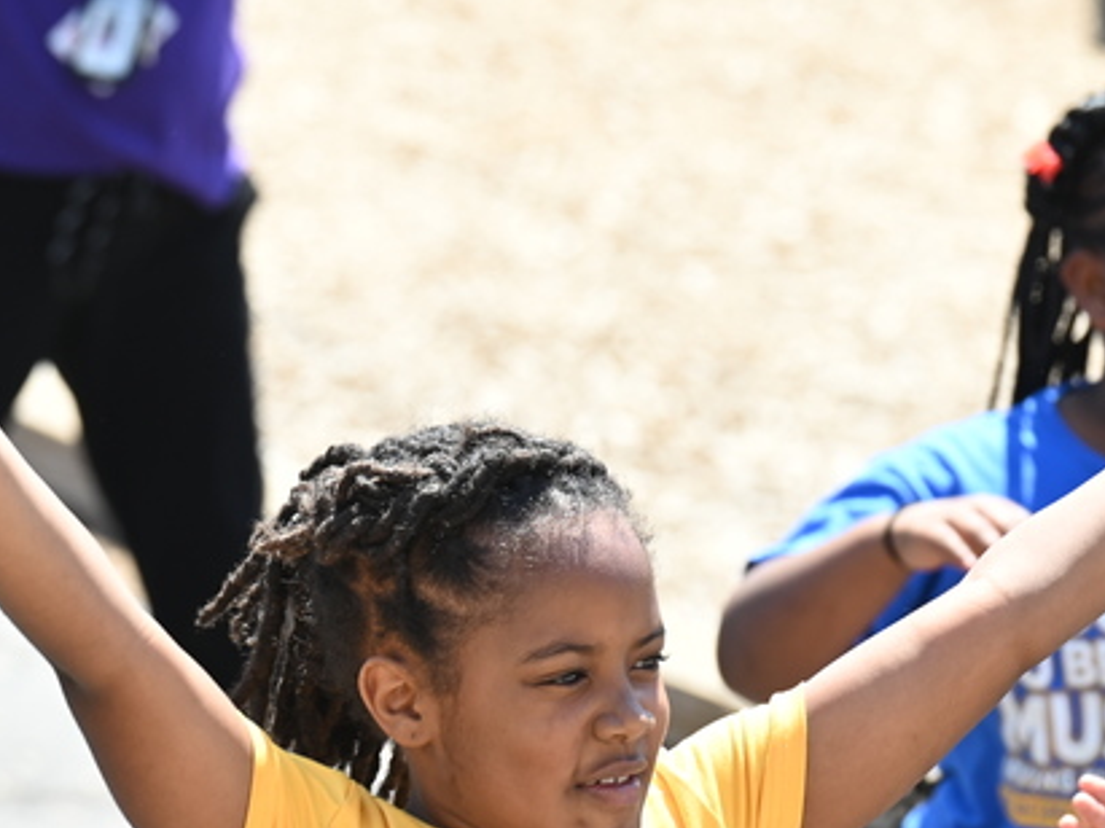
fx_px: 10308
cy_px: 759
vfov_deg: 4.6
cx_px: 616
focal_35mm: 323
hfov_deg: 6.1
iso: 200
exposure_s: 1/500
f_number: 4.5
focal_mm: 135
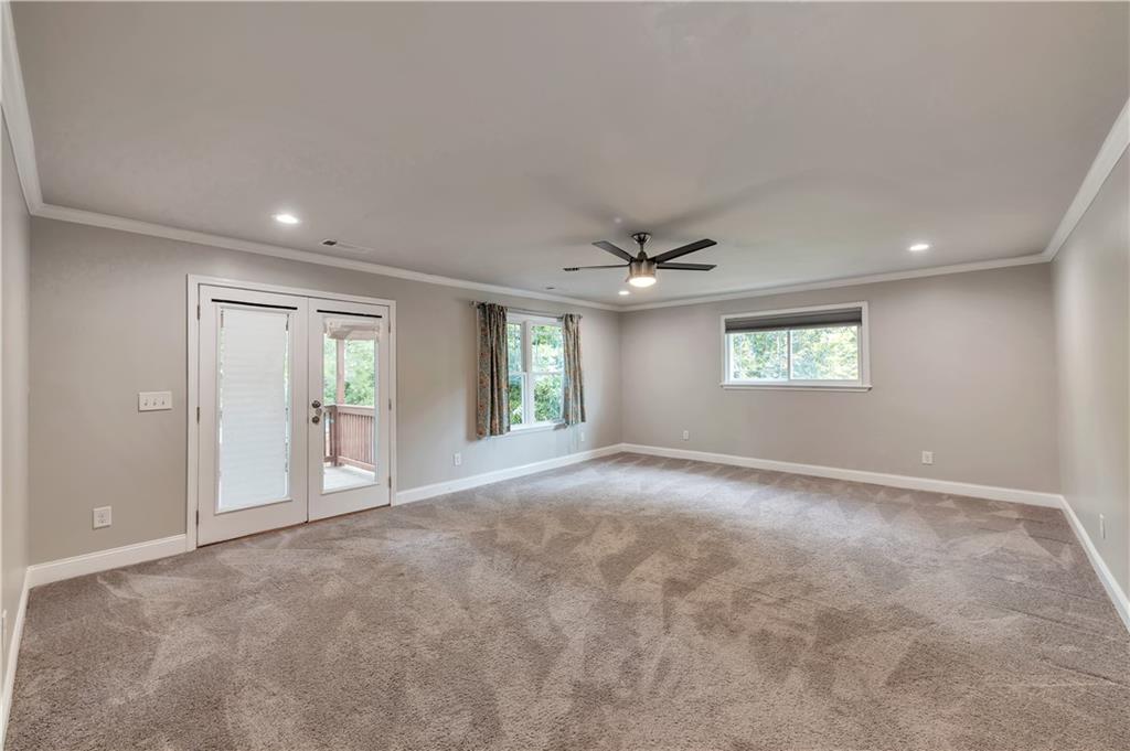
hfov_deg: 104.3
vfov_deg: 81.1
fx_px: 439
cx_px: 565
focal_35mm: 14
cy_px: 376
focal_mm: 14
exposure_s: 1/2.5
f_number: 8
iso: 100
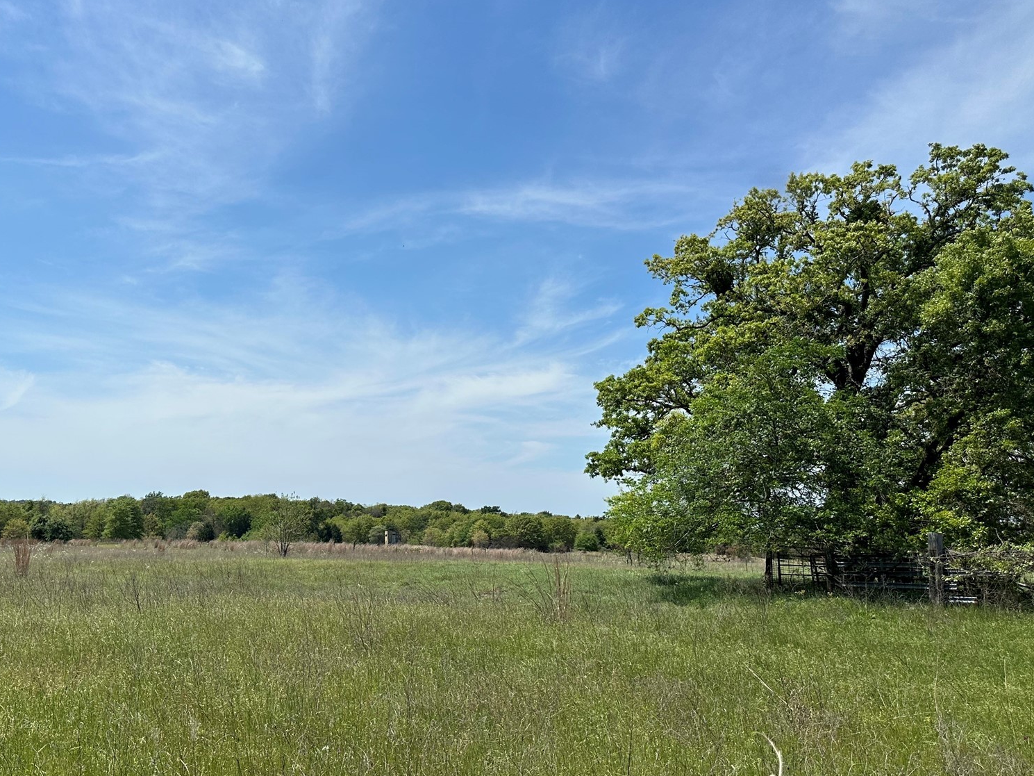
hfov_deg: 54.1
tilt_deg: +7.2
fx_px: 986
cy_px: 386
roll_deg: -2.3
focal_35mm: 33
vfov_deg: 43.0
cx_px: 335
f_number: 1.78
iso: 80
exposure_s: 1/7042
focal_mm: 6.86
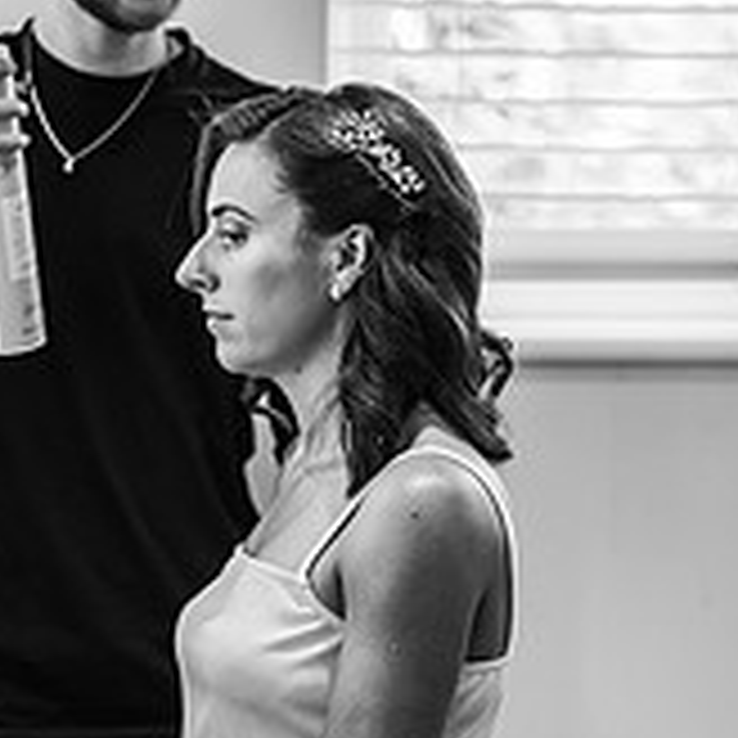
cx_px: 281
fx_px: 4776
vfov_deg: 8.8
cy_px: 630
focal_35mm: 198
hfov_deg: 8.8
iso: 200
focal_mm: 85
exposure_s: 1/200
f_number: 2
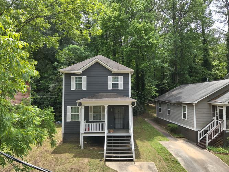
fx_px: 159
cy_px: 86
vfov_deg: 56.8
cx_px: 114
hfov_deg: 71.6
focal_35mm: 24
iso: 100
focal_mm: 4.4
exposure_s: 1/350
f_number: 2.8
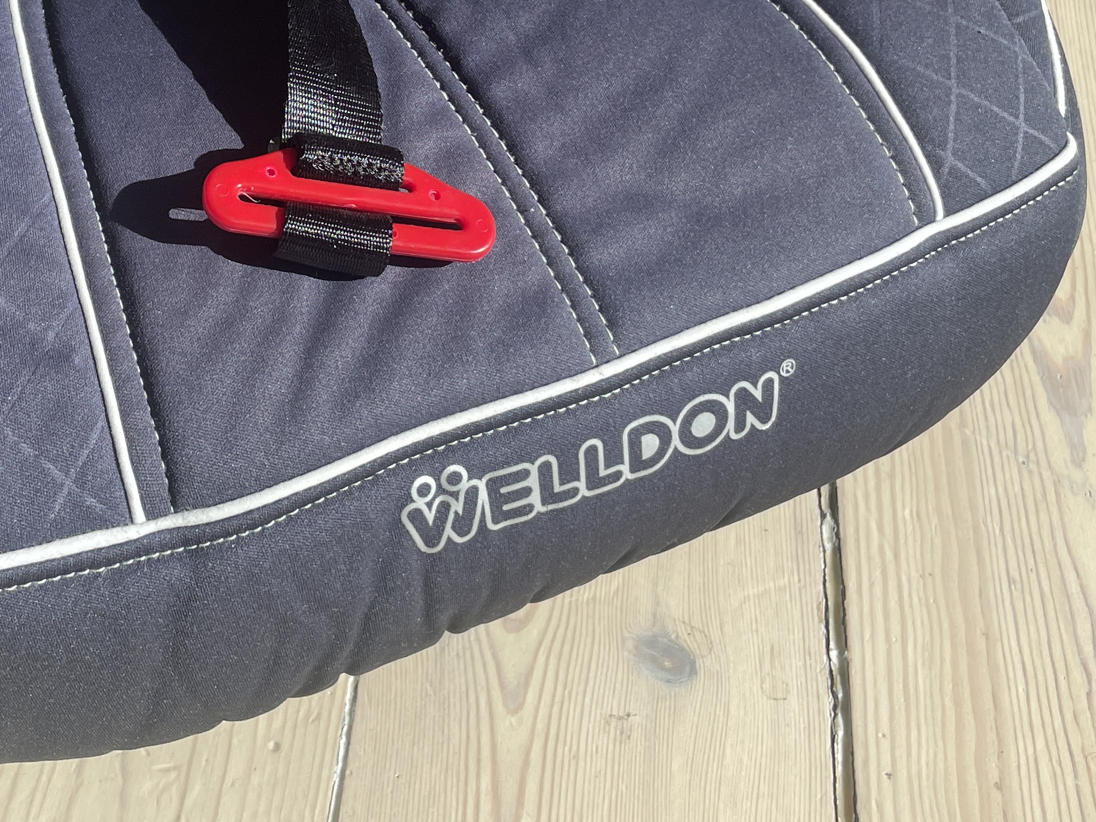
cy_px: 53
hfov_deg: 34.5
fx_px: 1742
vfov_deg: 25.6
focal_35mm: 55
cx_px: 331
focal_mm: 4.2
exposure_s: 1/1916
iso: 32
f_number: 1.6
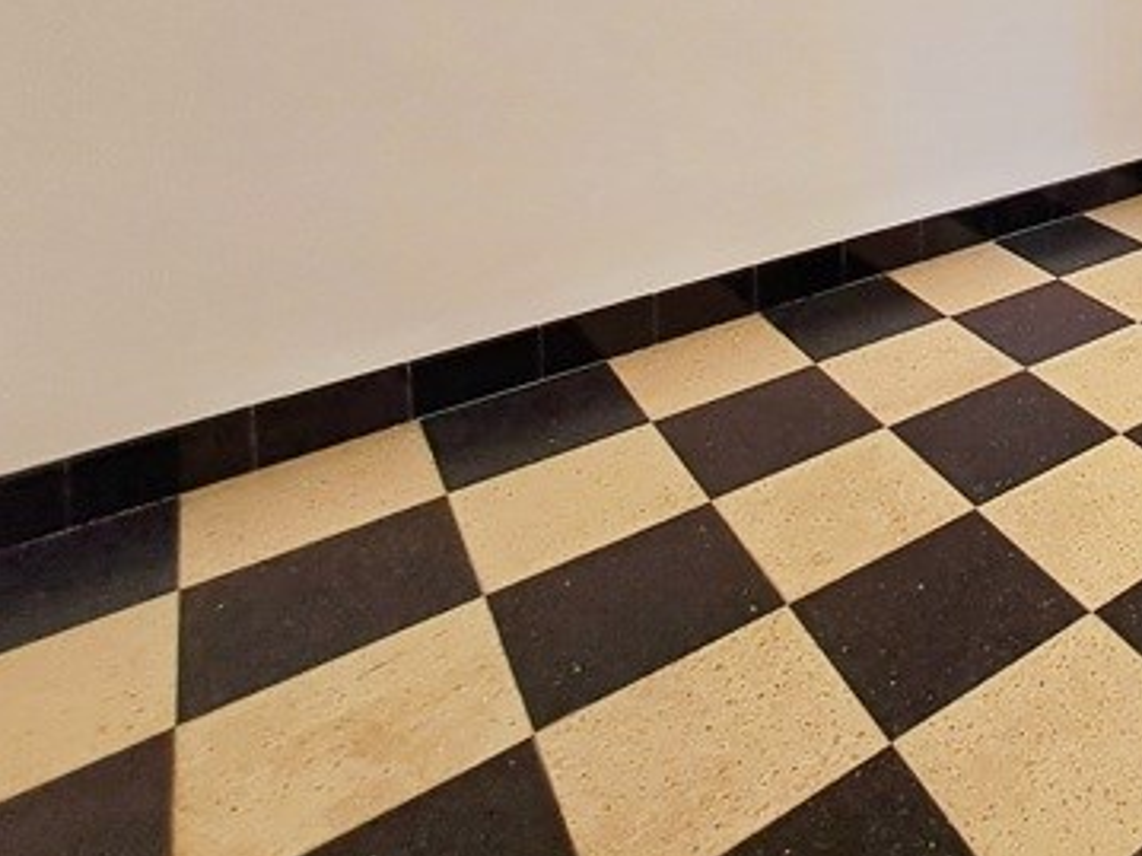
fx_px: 956
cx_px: 1215
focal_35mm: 29
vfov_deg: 39.8
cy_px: -73
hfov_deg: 47.4
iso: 64
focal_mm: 1.42
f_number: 2.2
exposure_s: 1/100
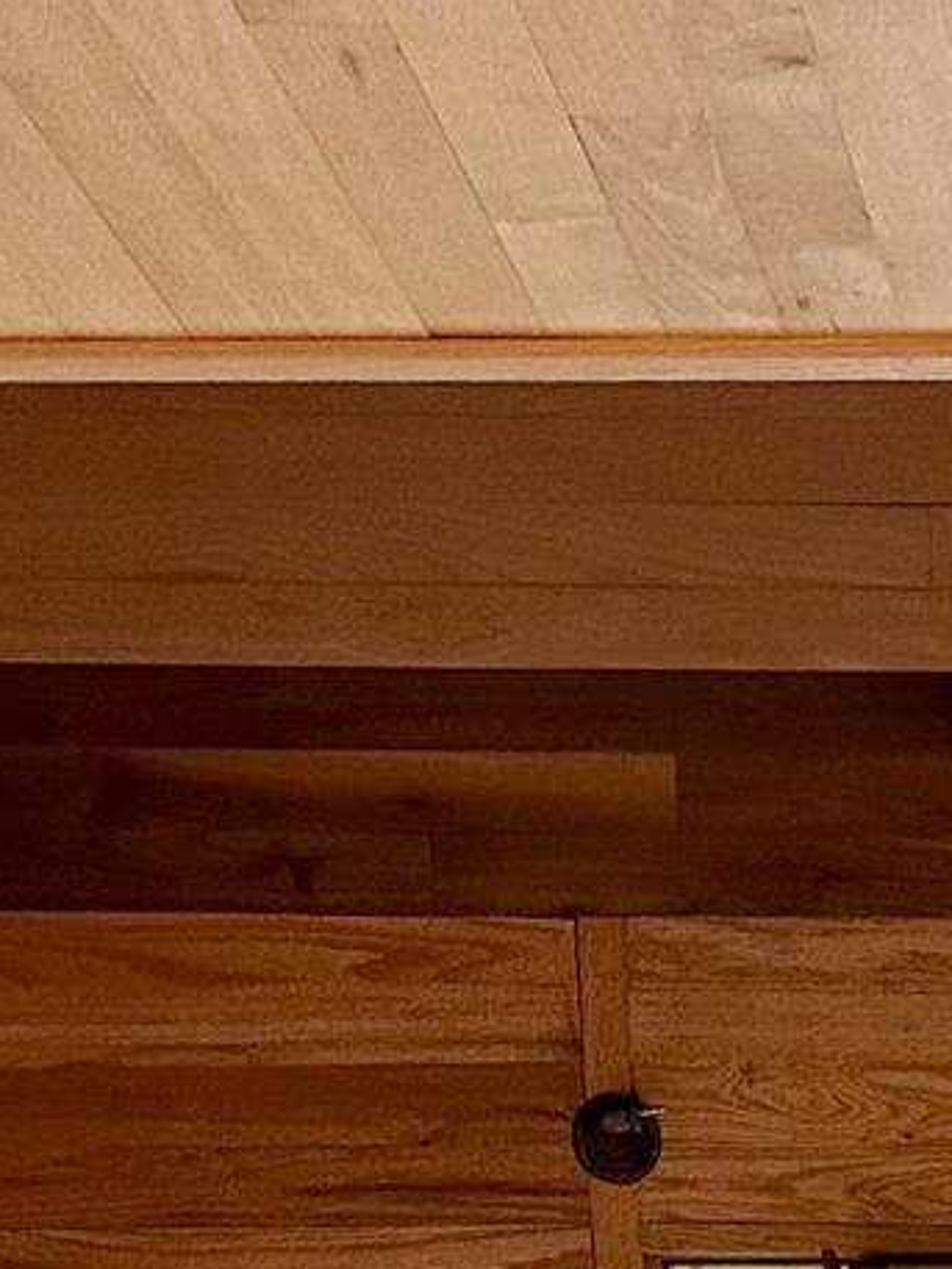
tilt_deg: -6.5
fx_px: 4435
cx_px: 1640
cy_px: 2619
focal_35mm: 121
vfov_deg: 13.6
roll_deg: +1.0
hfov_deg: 11.5
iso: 160
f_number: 1.78
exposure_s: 1/60
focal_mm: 6.86
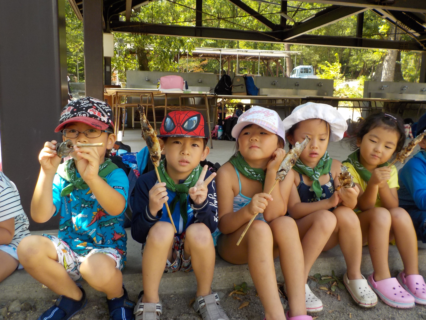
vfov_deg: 46.8
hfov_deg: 60.0
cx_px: 213
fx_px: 369
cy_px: 160
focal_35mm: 30
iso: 125
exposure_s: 1/200
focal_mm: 4.1
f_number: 3.3
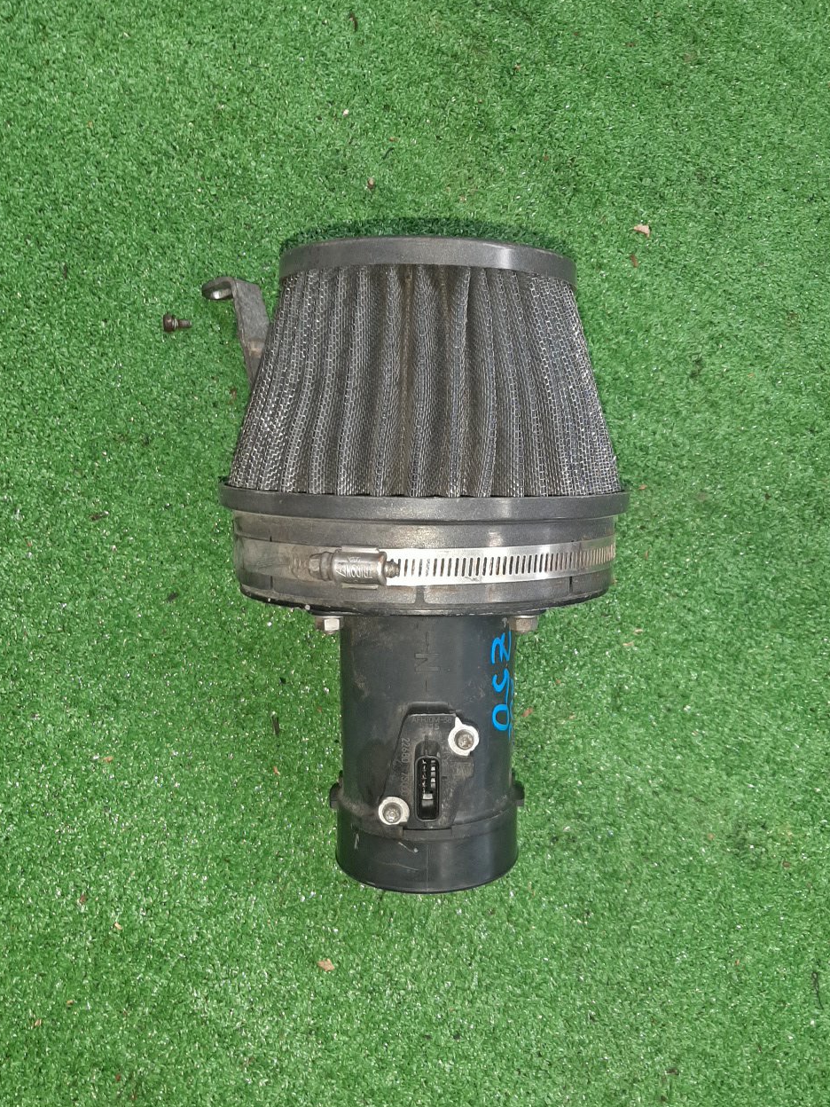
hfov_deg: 46.8
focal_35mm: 30
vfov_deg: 59.9
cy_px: 575
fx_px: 959
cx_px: 446
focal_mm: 3.93
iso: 182
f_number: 1.7
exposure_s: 1/50
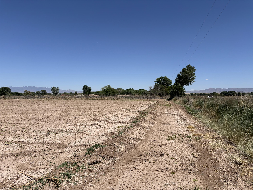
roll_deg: -0.7
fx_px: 190
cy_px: 95
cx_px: 126
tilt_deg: +0.8
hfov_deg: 67.3
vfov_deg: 53.1
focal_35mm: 26
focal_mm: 5.96
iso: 50
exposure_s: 1/5618
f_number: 1.6
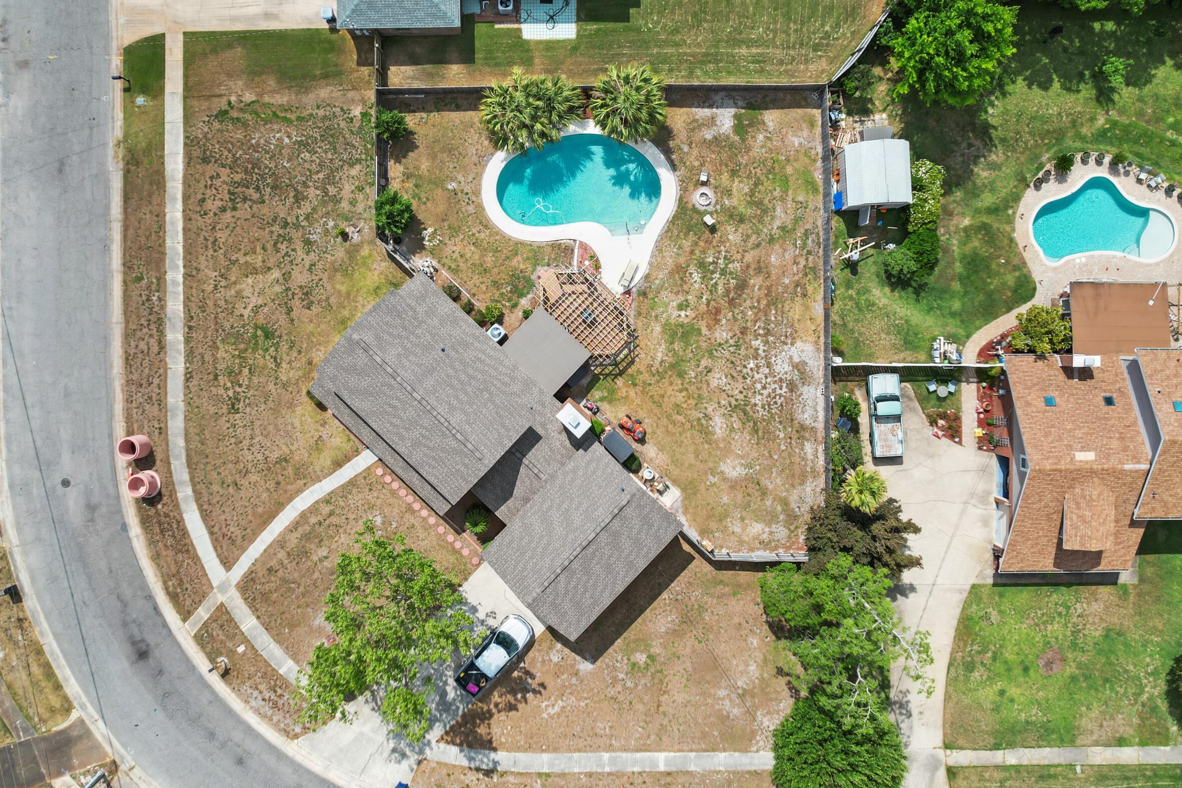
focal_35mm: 28
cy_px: 342
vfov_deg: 46.3
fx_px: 919
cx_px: 587
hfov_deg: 65.5
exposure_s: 1/1250
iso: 100
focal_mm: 8.38
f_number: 2.8
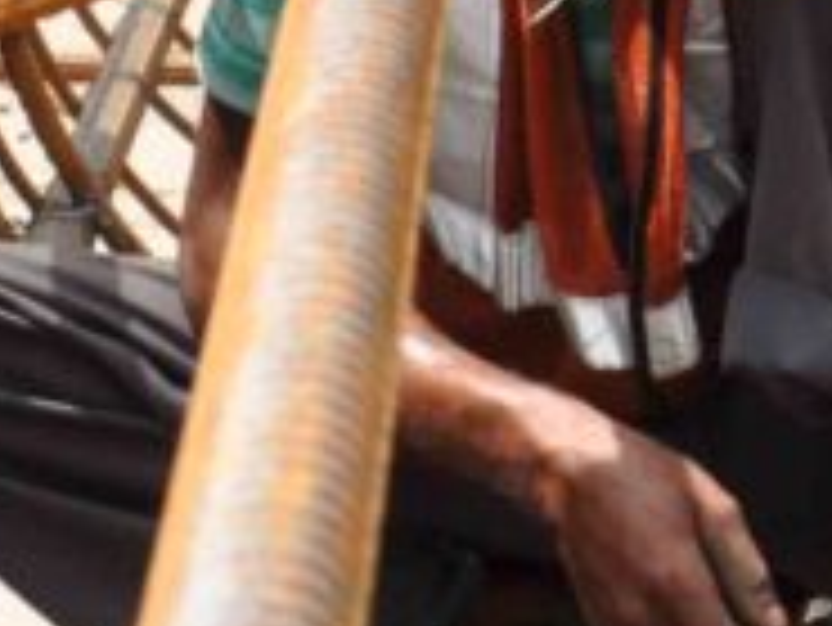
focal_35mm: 418
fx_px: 10053
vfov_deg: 3.5
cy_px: -599
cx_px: 863
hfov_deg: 4.7
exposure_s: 1/320
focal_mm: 42
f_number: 10
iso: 500
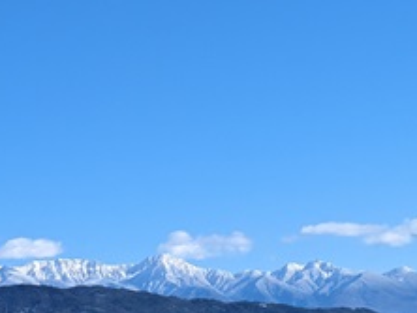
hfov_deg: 14.1
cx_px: 4
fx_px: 1664
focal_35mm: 138
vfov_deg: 10.8
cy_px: 176
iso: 47
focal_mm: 6.81
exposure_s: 1/1949
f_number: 1.85
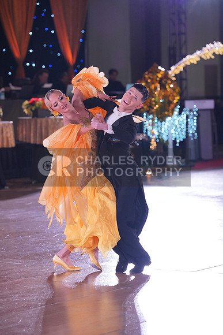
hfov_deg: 9.2
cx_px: 112
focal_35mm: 150
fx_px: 1393
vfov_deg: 13.7
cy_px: 168
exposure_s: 1/400
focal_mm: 150
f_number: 4
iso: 1600
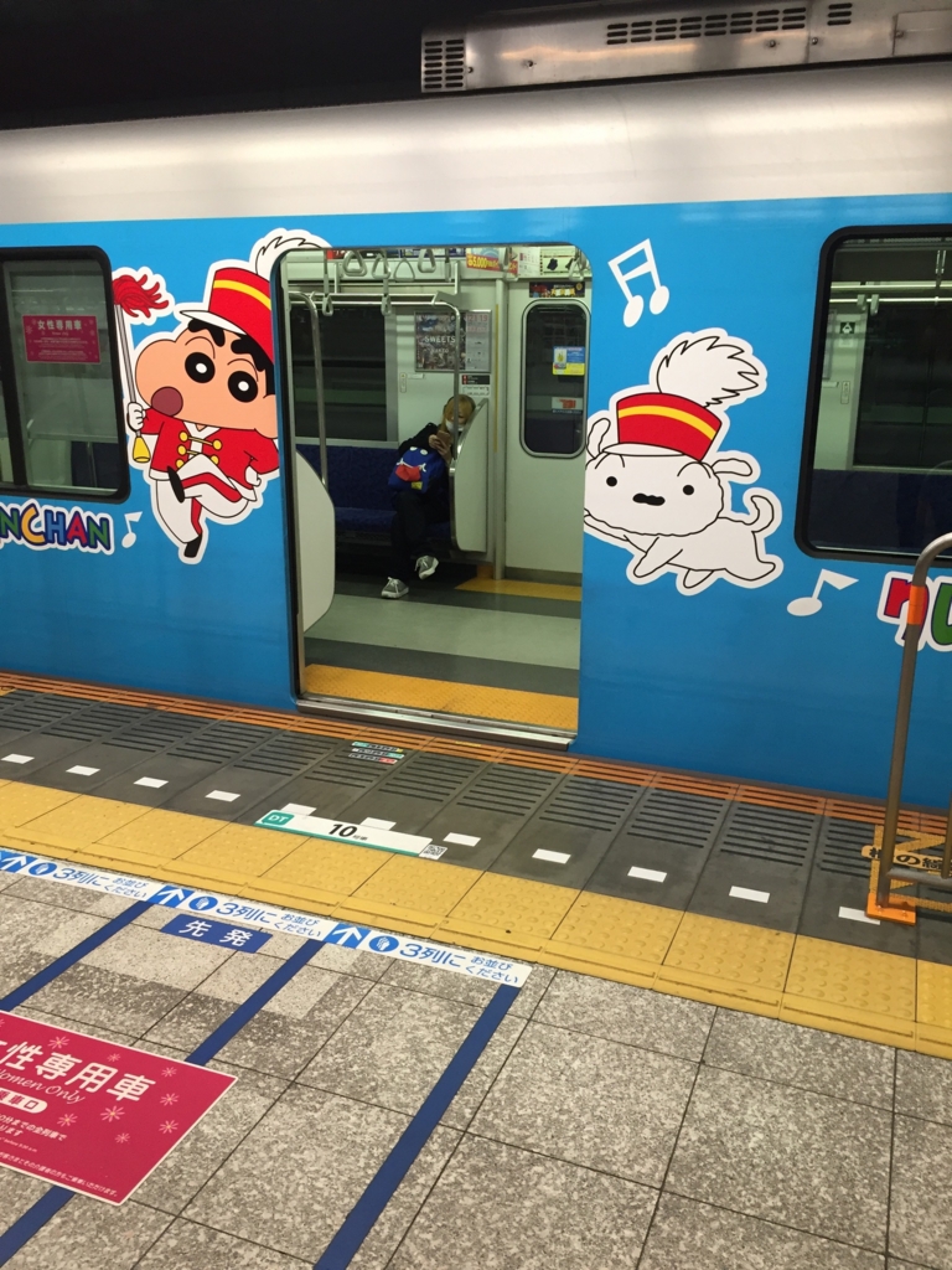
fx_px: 1063
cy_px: 635
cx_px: 476
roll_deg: -2.8
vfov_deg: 61.7
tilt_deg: -16.0
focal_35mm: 29
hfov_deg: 48.2
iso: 32
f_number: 2.2
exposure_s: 1/30
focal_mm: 4.15
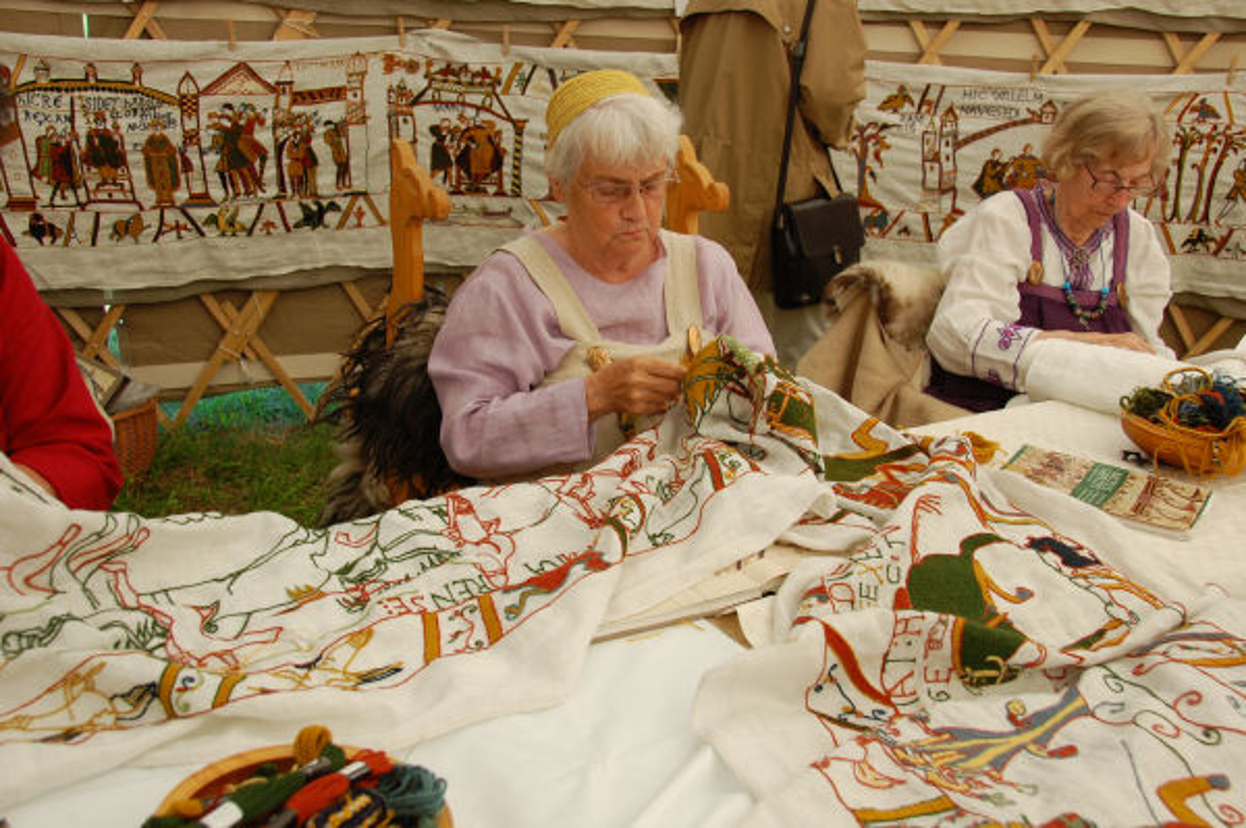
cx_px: 623
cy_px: 414
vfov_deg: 36.8
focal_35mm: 36
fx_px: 1245
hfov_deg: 53.2
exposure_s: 1/160
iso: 200
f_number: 6.3
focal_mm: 24
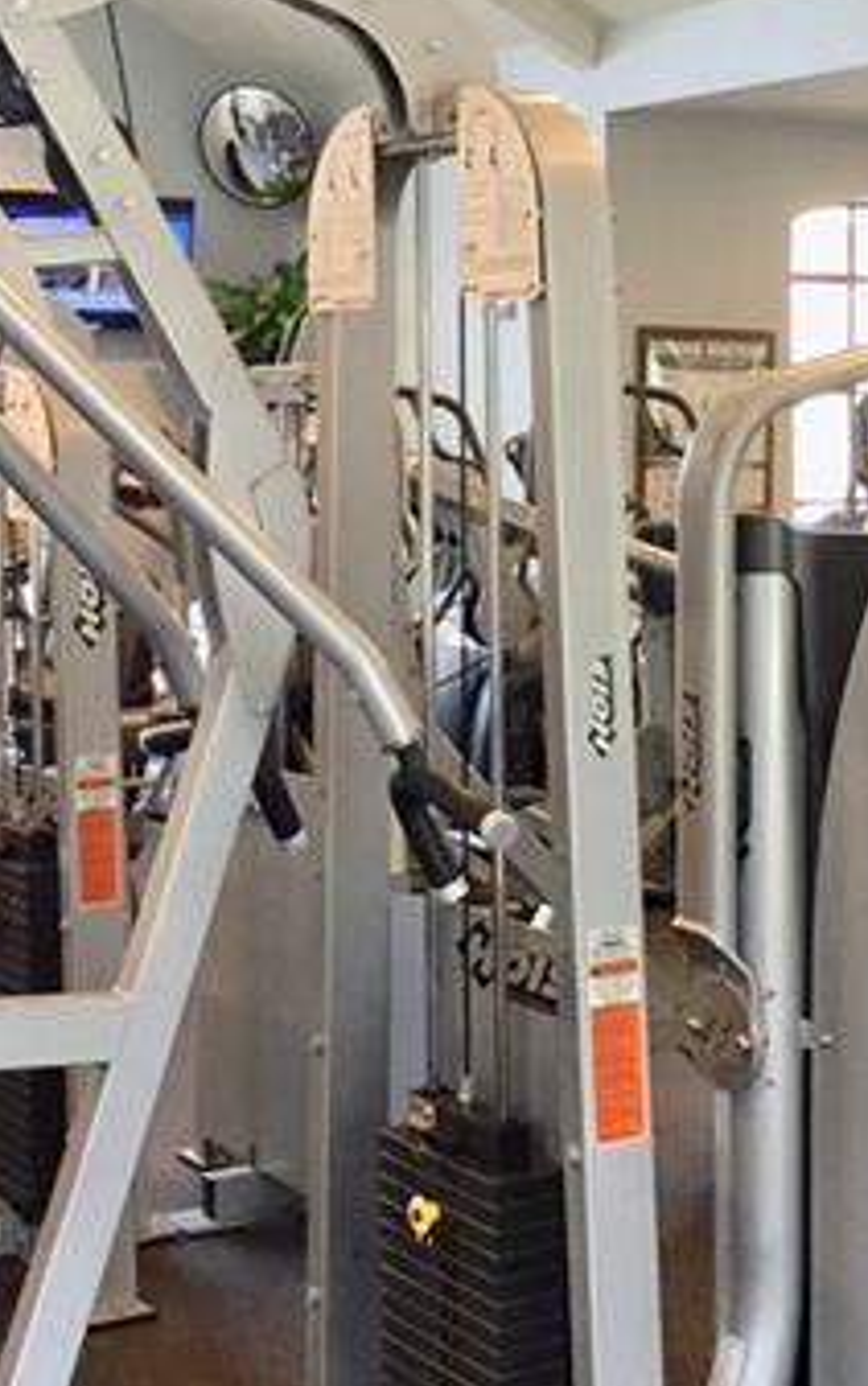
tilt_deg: +0.5
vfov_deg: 29.1
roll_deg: +0.7
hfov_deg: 18.6
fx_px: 2646
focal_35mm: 70
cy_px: 432
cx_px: 518
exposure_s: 1/30
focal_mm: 4.15
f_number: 2.2
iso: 50
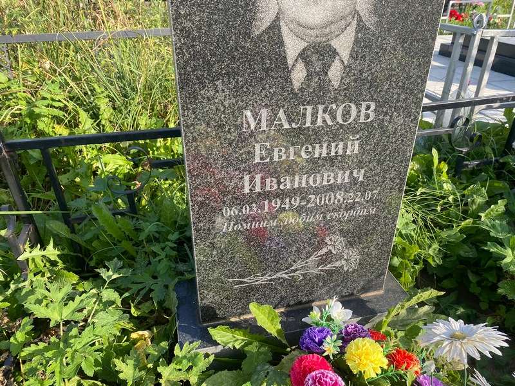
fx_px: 387
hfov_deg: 67.3
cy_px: 193
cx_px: 258
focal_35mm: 26
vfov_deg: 53.1
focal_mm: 4.25
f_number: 1.8
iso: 32
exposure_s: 1/852
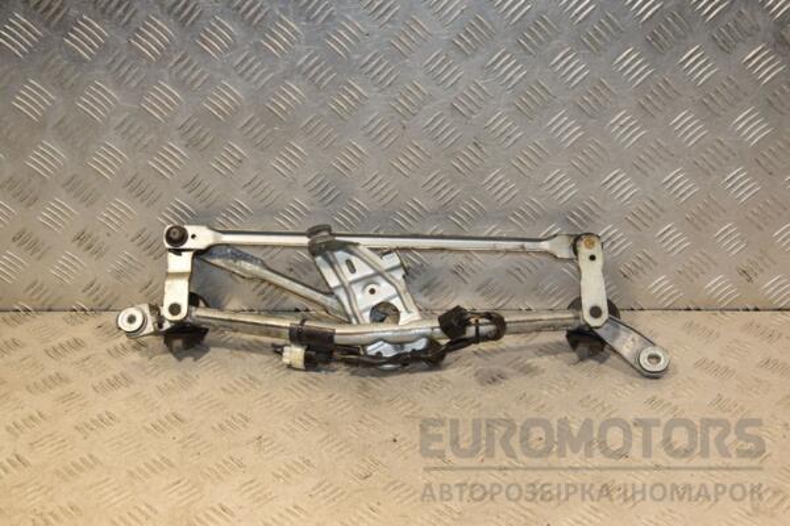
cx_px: 395
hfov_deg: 41.1
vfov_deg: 28.1
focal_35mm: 48
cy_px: 263
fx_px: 1053
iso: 800
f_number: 7.1
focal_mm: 32
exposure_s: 1/200
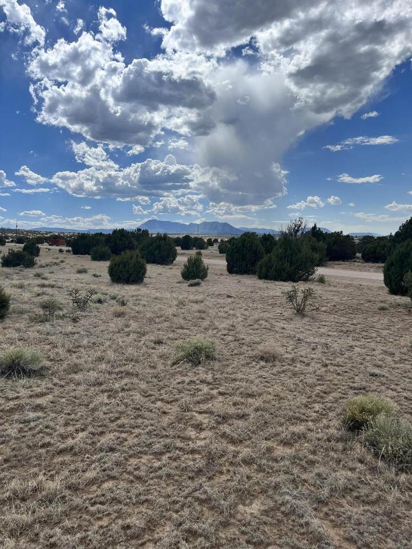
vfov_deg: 67.3
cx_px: 206
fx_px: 413
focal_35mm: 26
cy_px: 274
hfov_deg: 53.1
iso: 50
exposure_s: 1/6897
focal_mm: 5.1
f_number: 1.6
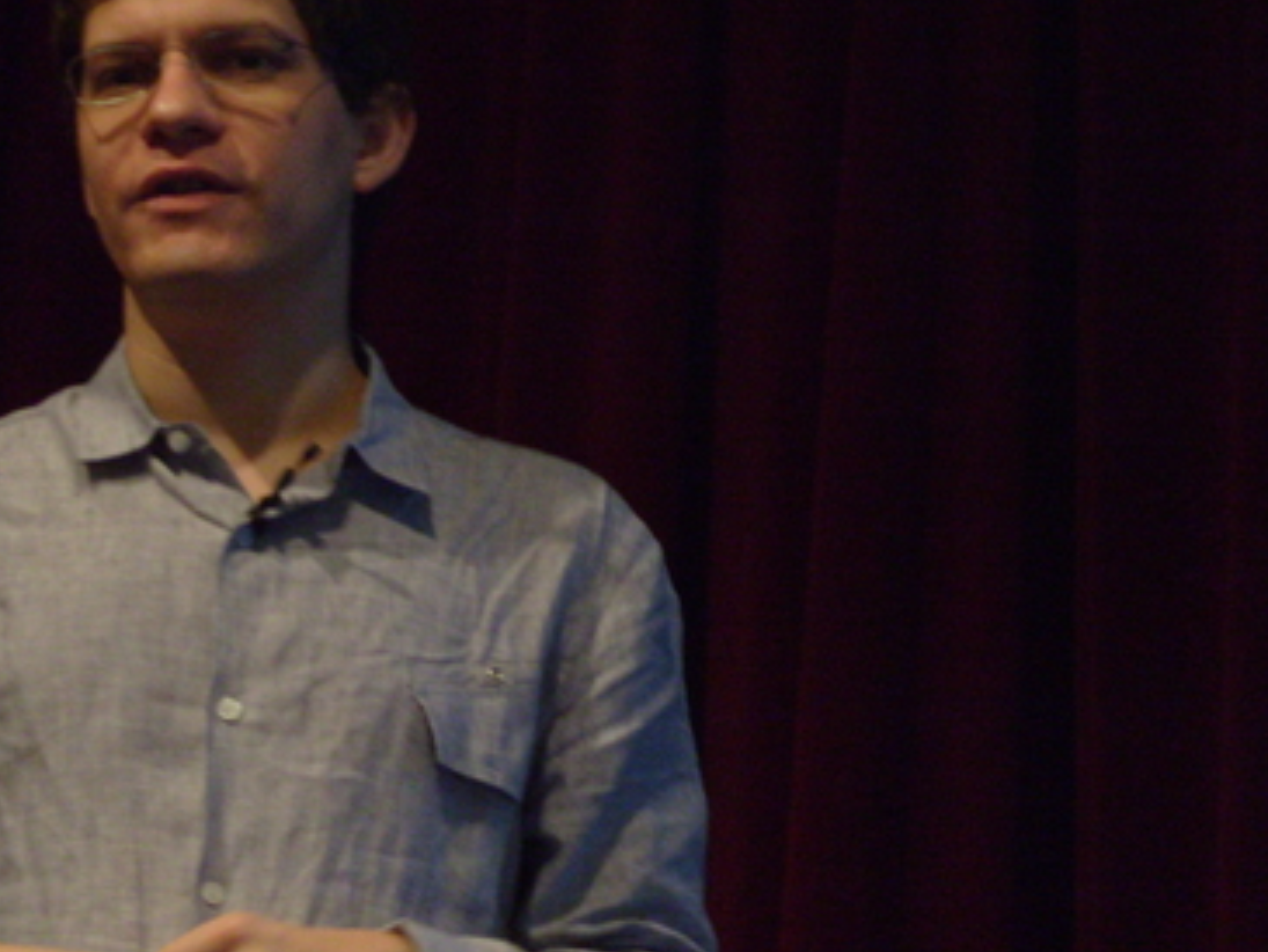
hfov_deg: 13.2
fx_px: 5460
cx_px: 528
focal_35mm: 149
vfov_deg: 9.9
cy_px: 153
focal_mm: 18.9
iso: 400
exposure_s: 1/20
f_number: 3.4
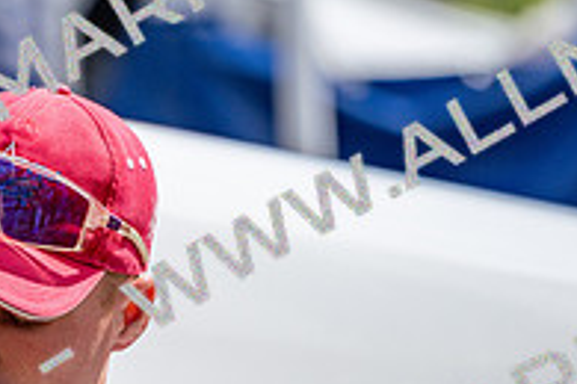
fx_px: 9552
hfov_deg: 3.5
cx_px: -95
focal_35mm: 596
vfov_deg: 2.3
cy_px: 377
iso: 100
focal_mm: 200
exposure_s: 1/2500
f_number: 4
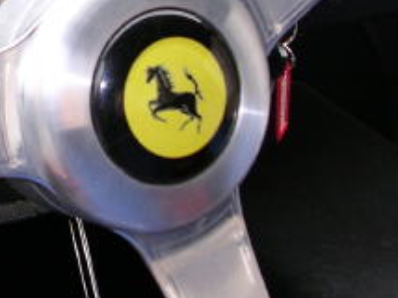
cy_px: -32
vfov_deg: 12.6
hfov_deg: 16.8
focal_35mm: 115
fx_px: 1321
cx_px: 2
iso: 100
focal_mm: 6.2
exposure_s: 1/30
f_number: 2.9
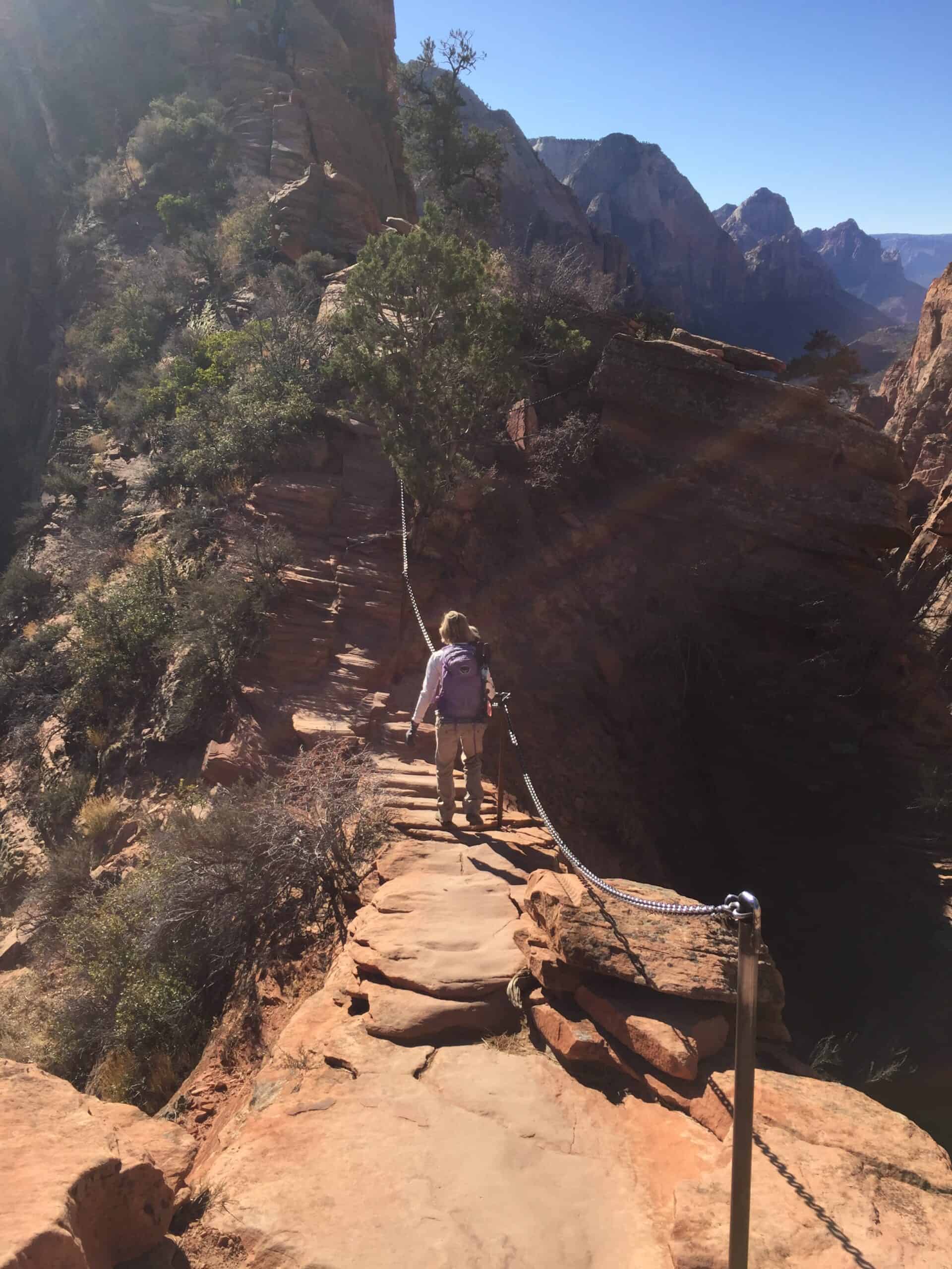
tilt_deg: -17.1
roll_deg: -1.5
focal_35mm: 29
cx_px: 476
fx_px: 1063
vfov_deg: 61.7
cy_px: 634
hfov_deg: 48.2
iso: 32
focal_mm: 4.15
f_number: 2.2
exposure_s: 1/1582
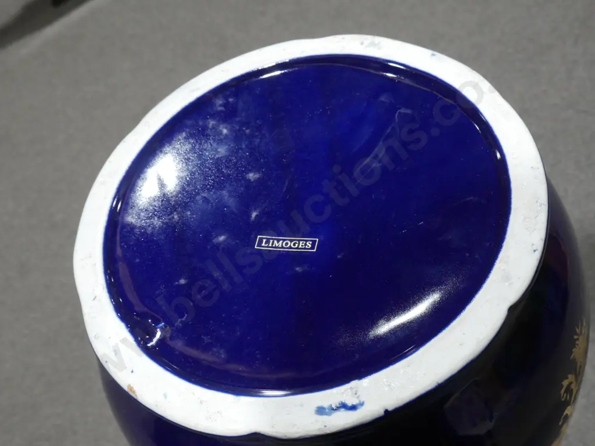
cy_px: 223
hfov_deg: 44.8
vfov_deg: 34.3
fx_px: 722
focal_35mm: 42
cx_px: 298
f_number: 9
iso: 2000
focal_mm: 21
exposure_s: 1/60
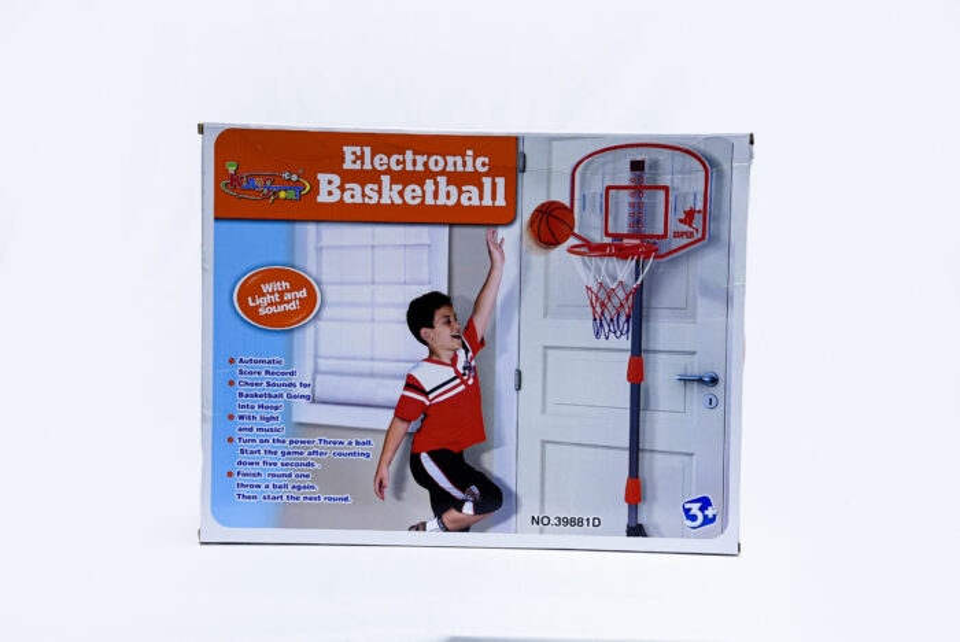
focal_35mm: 63
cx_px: 480
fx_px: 1681
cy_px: 321
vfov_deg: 21.6
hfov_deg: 31.9
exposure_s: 1/160
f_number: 9
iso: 3200
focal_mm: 63
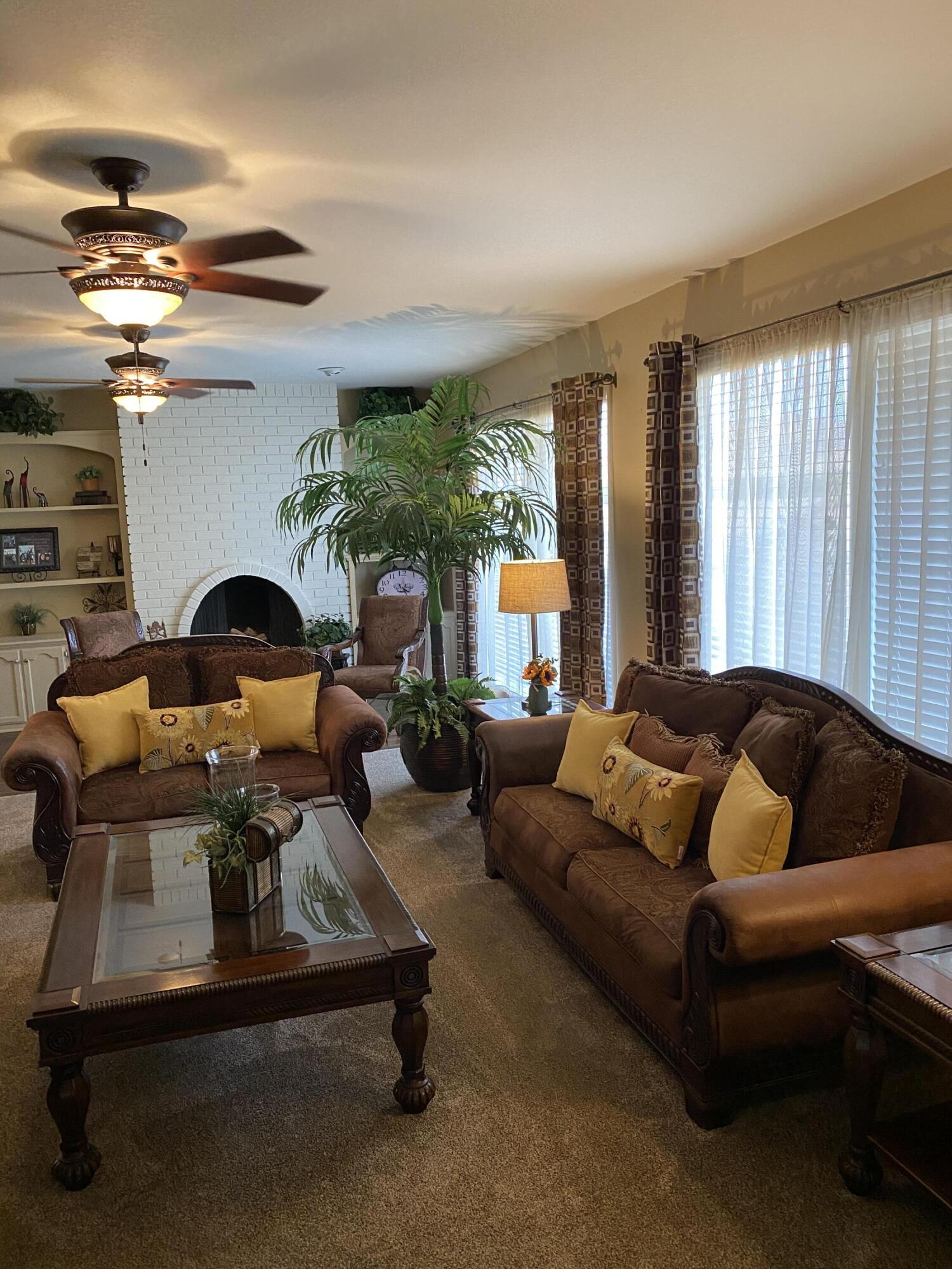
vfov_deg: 67.3
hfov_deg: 53.1
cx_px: 476
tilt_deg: -6.9
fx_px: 953
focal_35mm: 26
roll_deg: +2.5
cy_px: 634
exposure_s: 1/60
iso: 320
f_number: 1.8
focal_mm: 4.25
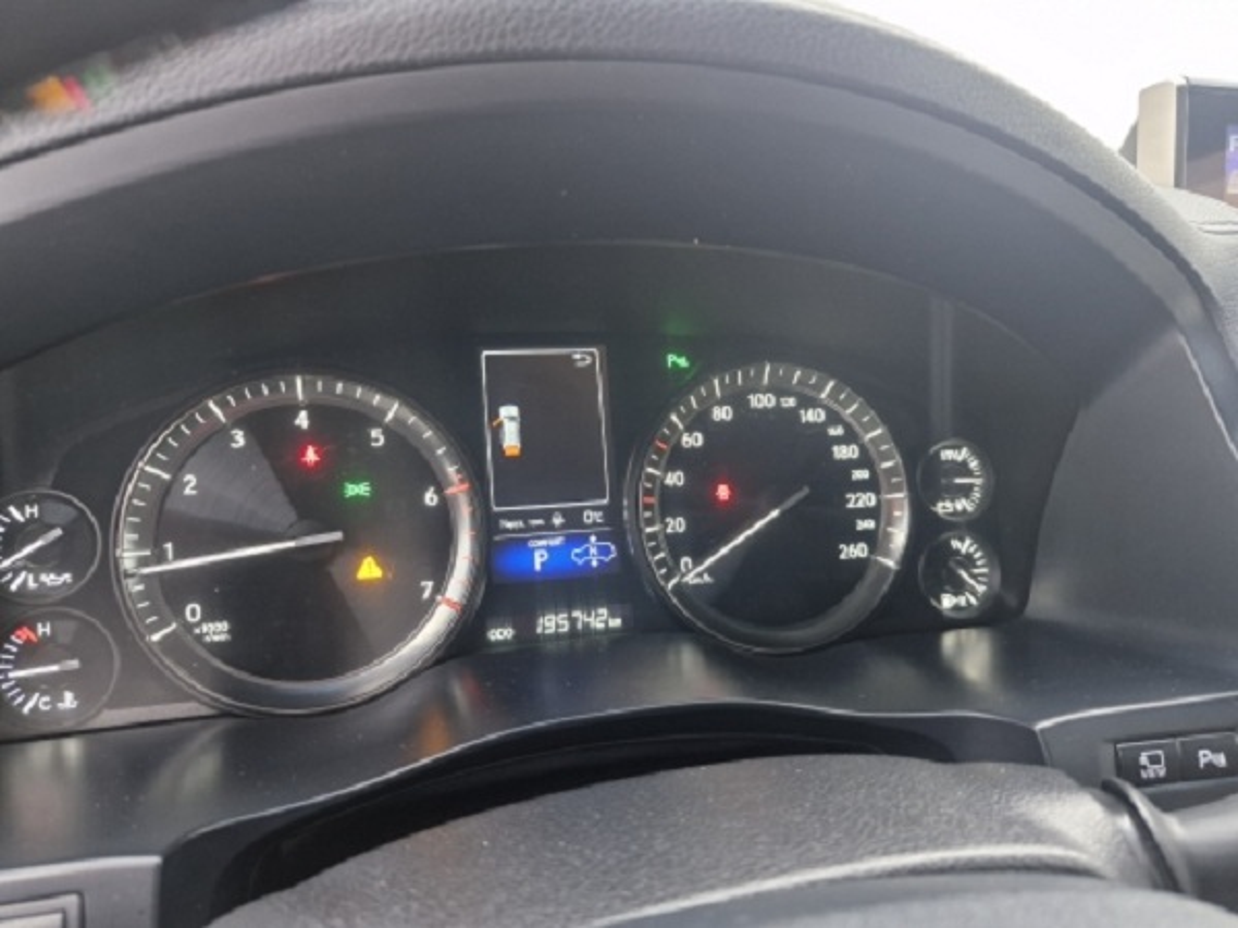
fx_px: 823
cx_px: 619
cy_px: 464
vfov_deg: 58.9
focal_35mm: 23
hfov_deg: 73.9
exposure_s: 1/50
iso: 640
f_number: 1.8
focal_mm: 5.54
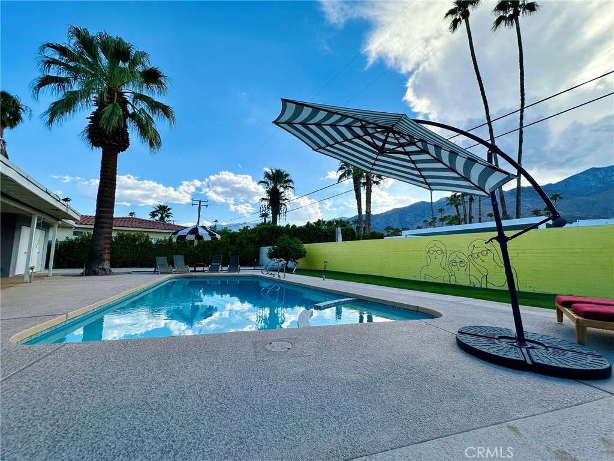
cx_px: 307
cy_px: 230
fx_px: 248
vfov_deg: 85.7
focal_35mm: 14
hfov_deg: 102.1
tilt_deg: +7.4
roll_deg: -1.3
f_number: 2.2
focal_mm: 2.22
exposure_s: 1/1490
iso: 40
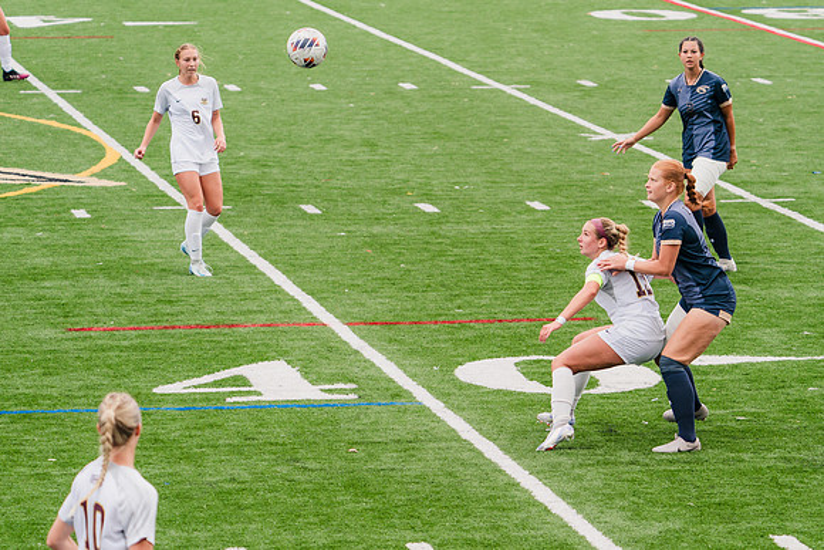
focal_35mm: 242
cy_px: 328
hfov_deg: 8.5
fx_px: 5542
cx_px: 499
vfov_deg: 5.7
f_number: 5.6
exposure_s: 1/1600
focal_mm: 200
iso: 800
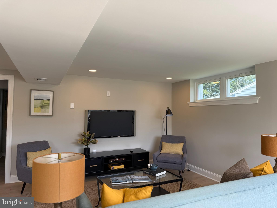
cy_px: 104
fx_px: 192
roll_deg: -0.9
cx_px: 138
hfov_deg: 71.6
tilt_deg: +3.1
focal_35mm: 24
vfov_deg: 56.8
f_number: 1.78
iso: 80
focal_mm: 6.76
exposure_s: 1/298
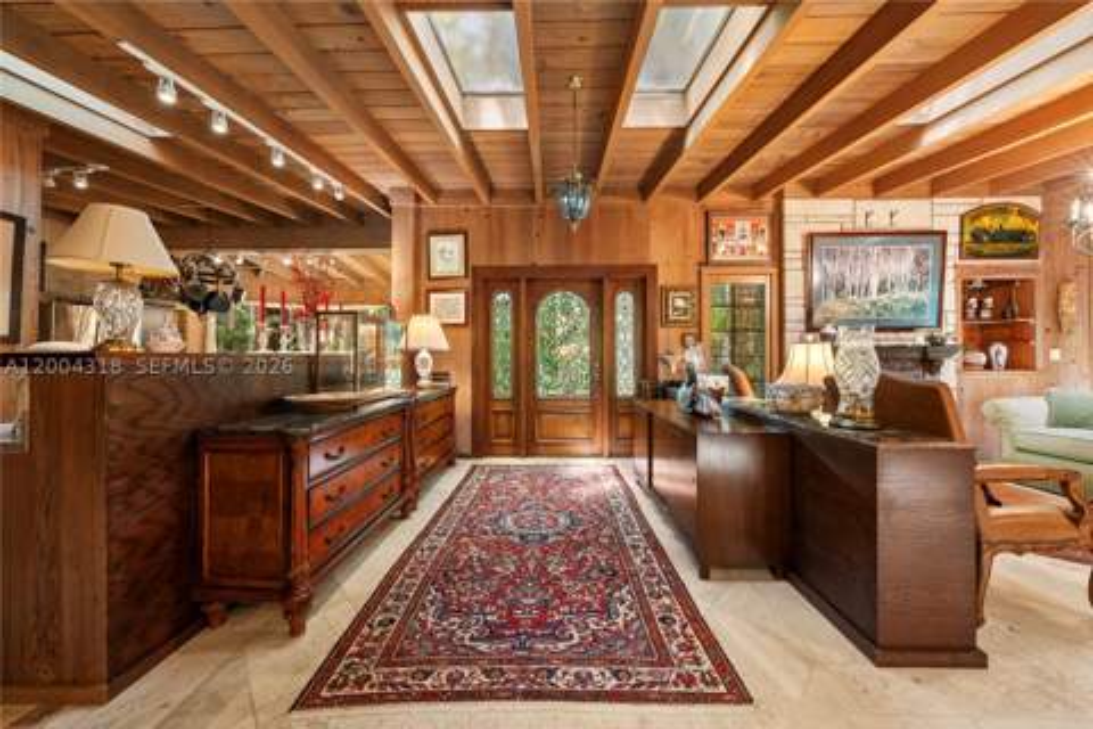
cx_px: 546
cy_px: 364
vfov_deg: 90.0
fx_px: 364
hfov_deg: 112.6
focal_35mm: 12
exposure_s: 1/1.25
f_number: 8
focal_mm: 12
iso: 640
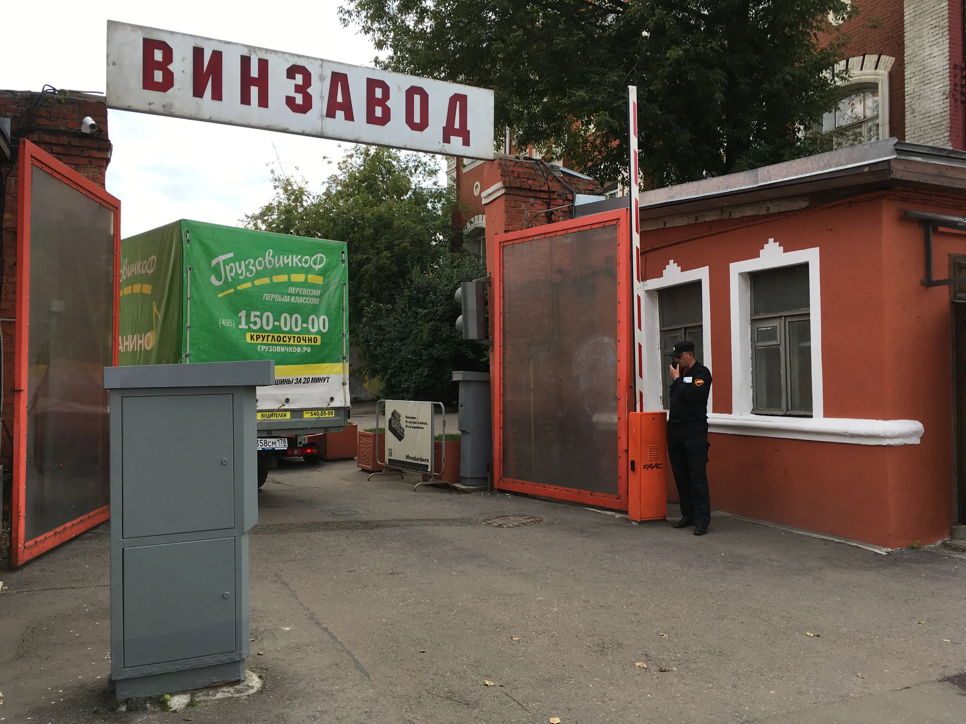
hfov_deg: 61.7
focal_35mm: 29
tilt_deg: +1.3
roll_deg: +0.8
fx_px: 809
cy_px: 362
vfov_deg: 48.2
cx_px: 483
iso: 25
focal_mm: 4.15
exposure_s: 1/538
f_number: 2.2
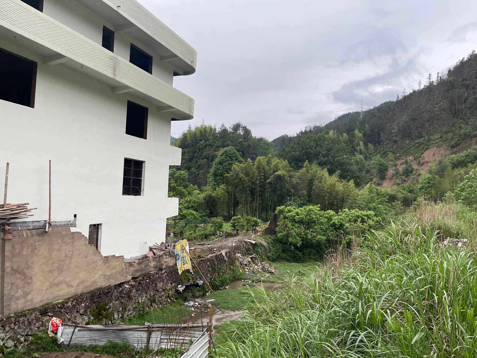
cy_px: 179
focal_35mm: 26
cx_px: 238
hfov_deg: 67.3
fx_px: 358
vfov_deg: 53.1
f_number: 1.6
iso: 125
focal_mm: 4.2
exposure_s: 1/109
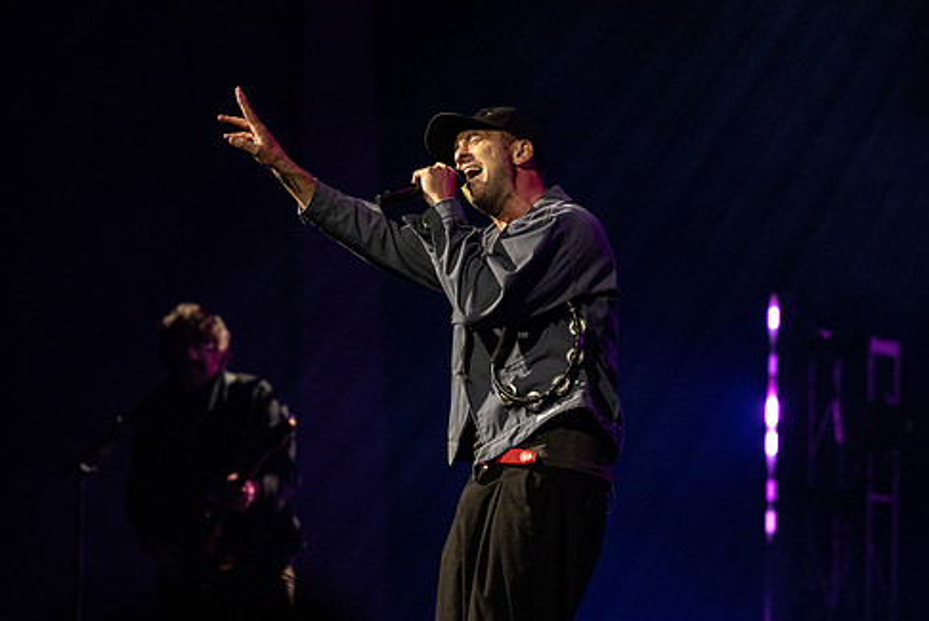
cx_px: 476
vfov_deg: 8.5
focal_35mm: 161
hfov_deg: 12.7
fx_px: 4158
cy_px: 318
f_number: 3.5
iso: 3200
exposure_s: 1/1000
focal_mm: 135
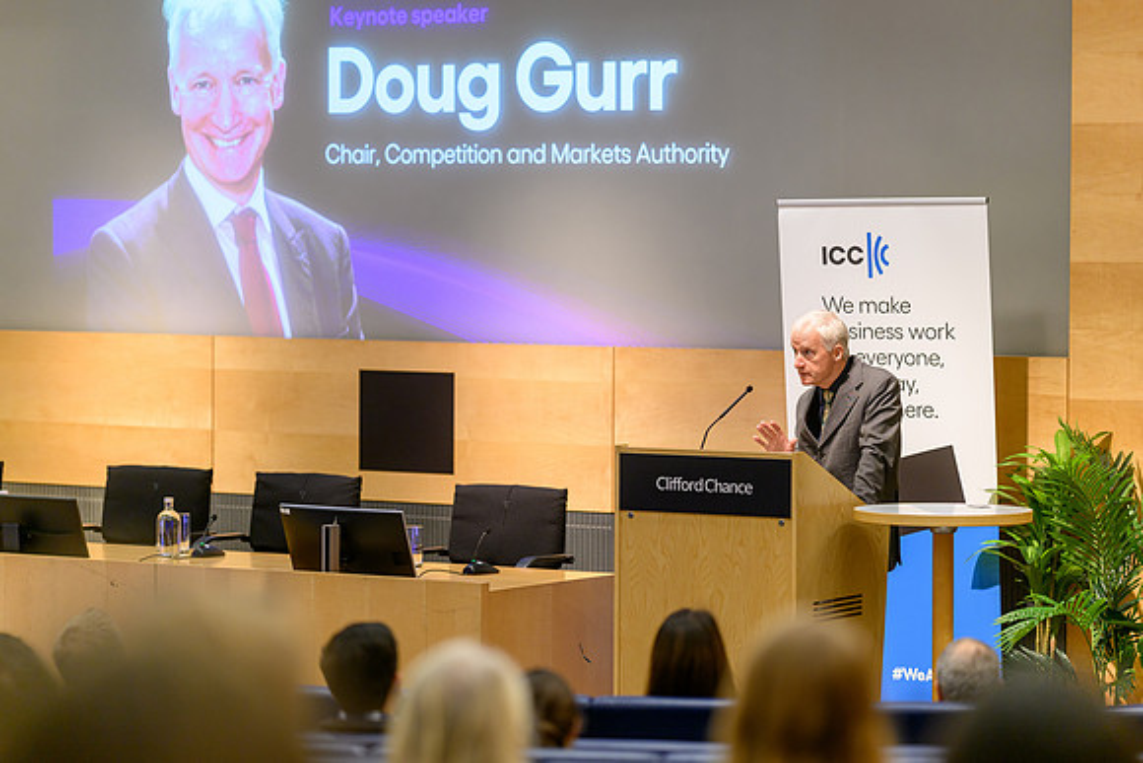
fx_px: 4405
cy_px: 382
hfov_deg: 14.8
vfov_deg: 9.9
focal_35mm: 139
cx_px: 572
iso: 360
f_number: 1.8
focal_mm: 135
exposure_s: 1/125
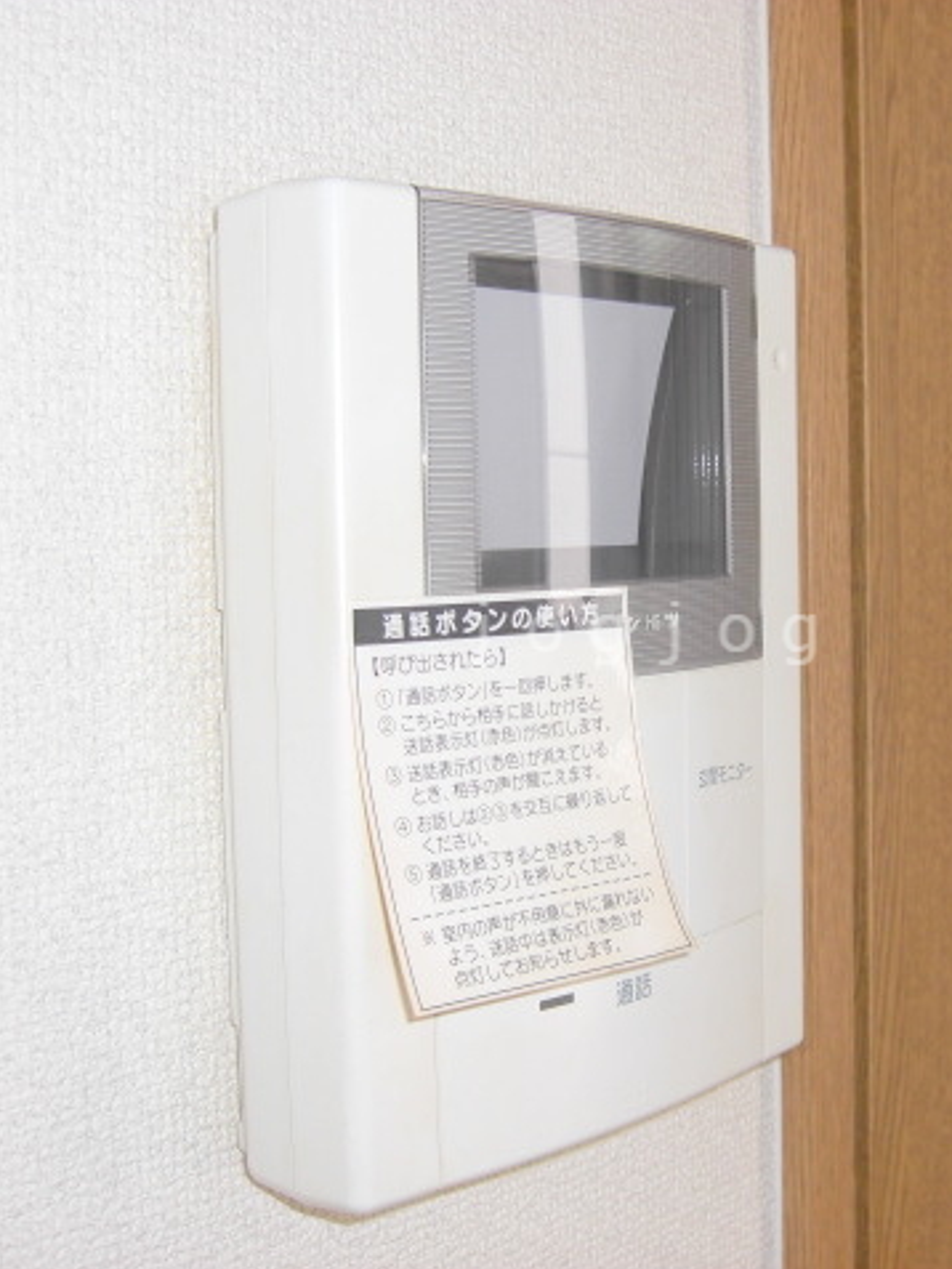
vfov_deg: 37.5
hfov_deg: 28.4
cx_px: 649
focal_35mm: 51
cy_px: 633
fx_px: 1869
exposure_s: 1/80
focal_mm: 7.9
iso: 100
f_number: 2.8
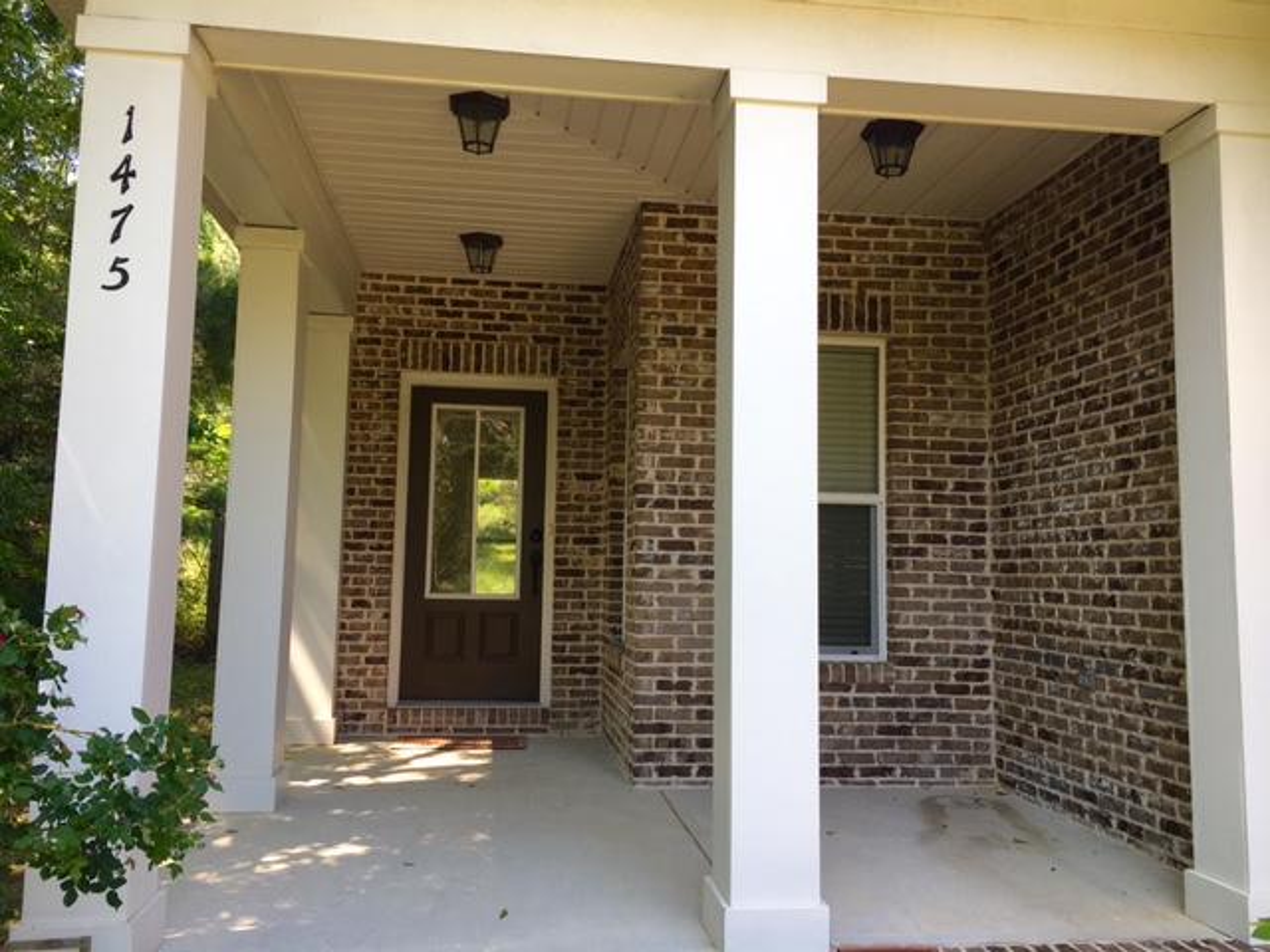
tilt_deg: +6.1
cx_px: 635
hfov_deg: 61.7
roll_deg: -1.3
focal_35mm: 29
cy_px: 476
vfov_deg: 48.2
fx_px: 1064
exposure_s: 1/155
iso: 25
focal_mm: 4.15
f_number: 2.2
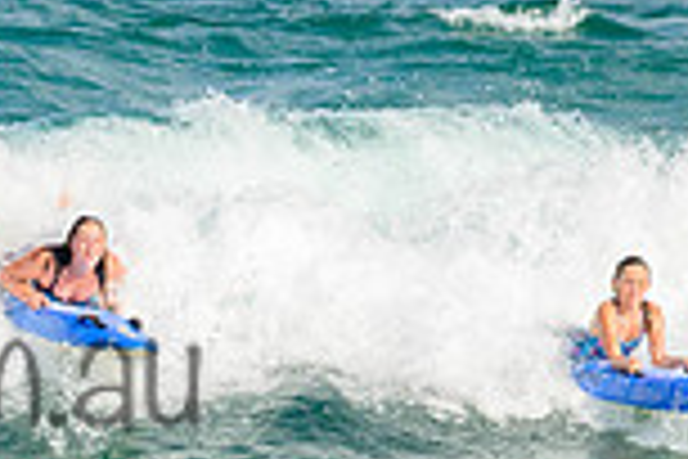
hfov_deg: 1.1
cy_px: 322
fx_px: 36882
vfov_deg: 0.7
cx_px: -274
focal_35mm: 1930
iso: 1100
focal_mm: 510
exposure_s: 1/2000
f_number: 11
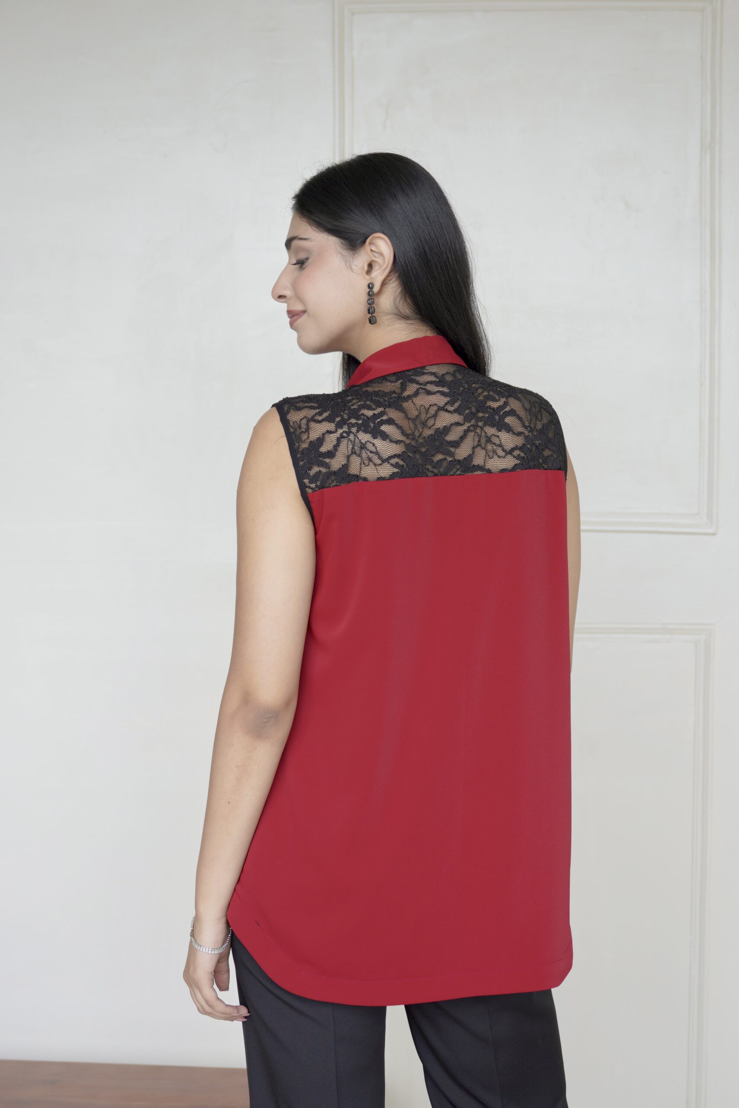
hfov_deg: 26.5
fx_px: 1569
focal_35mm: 51
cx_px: 370
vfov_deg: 38.9
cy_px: 554
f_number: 2.8
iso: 125
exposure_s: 1/160
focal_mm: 34.5
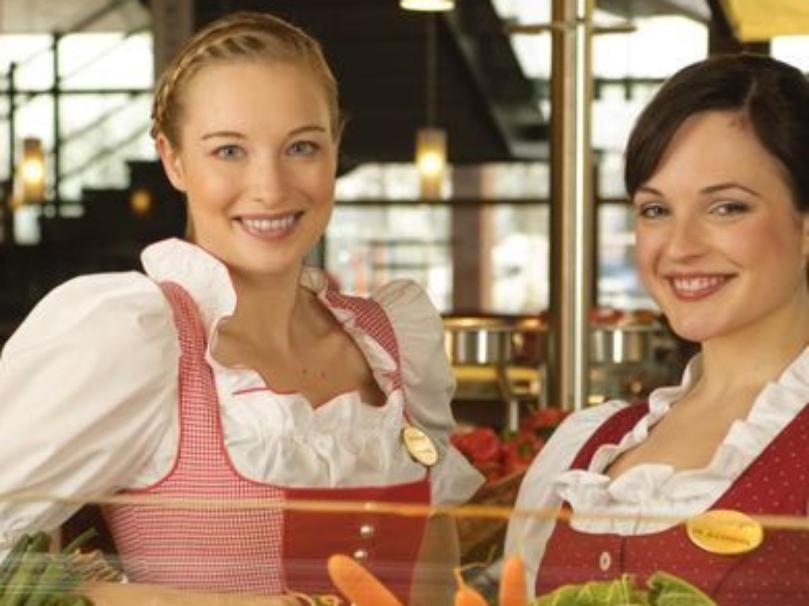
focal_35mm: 106
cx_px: 444
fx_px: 2476
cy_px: 324
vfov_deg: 13.9
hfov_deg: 18.6
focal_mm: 56
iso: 160
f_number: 4
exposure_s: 1/100
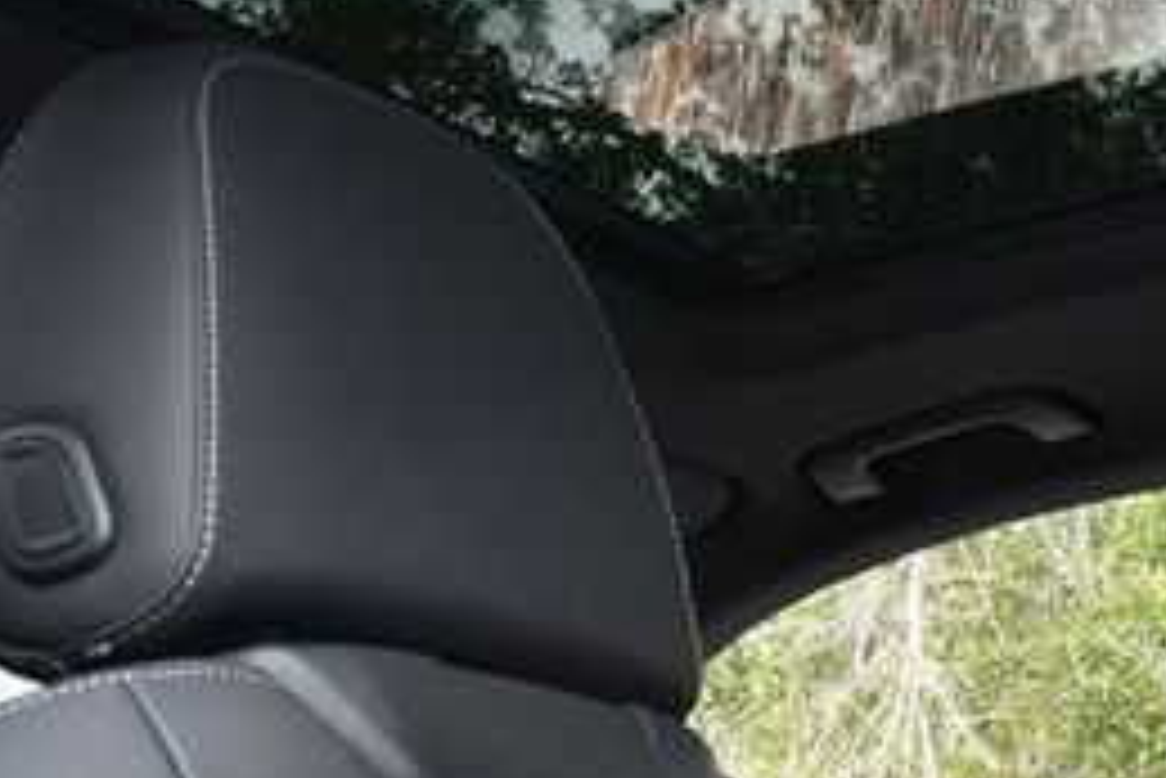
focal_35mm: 89
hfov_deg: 22.3
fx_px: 2884
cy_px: 0
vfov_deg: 15.1
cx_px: 1067
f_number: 5.6
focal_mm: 18
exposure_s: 1/250
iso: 360
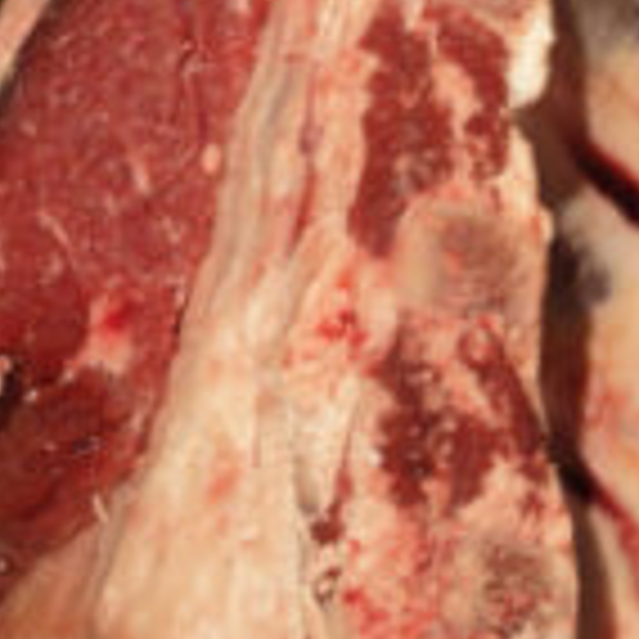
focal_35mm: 102
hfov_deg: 15.0
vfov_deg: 15.0
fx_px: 2130
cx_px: 1130
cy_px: -488
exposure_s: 1/50
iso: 100
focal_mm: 6.5
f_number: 1.6
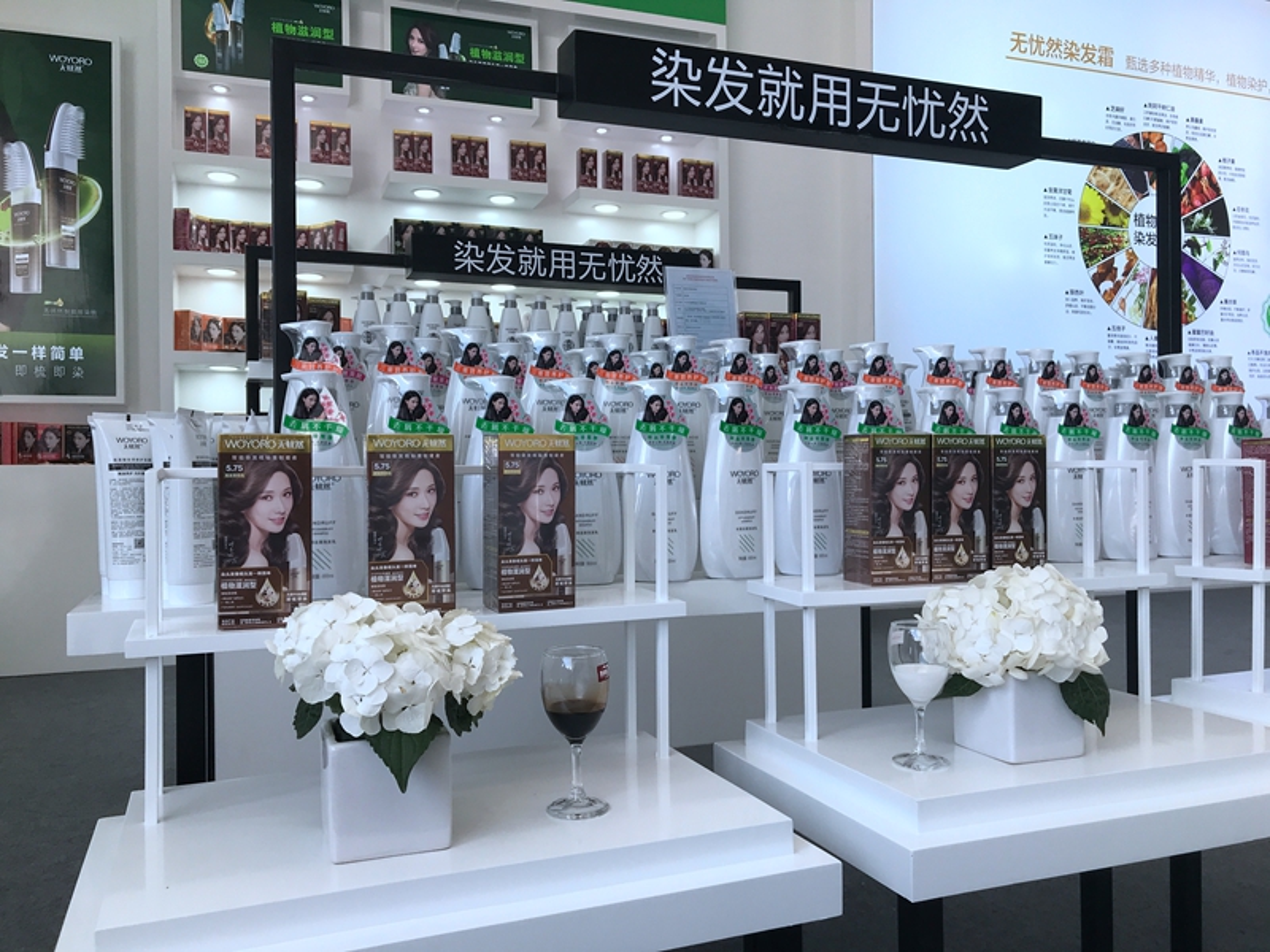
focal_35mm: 28
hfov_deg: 63.4
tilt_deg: +1.4
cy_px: 476
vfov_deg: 49.7
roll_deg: +0.7
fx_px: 1027
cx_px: 635
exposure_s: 1/359
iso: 20
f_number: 1.8
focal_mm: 3.99
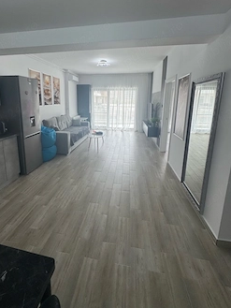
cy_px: 128
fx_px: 151
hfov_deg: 74.4
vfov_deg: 90.2
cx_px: 99
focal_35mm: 17
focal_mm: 2.22
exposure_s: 1/99
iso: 40
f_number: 2.2
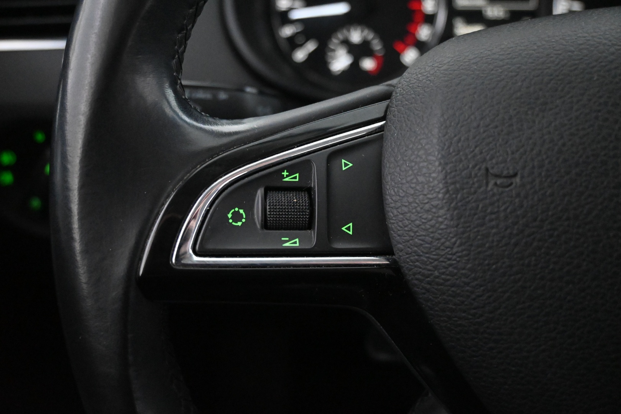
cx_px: 310
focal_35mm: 34
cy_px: 207
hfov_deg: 55.1
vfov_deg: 38.4
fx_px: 595
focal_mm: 23
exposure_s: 1/40
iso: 10000
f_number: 4.2
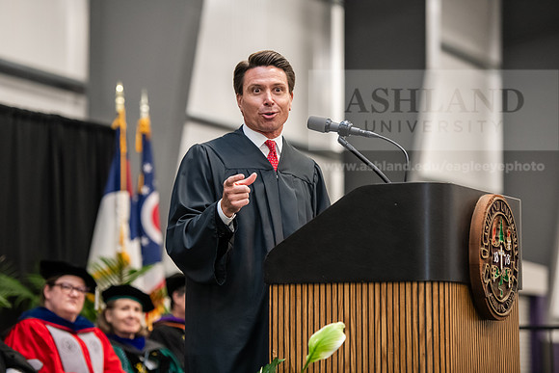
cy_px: 186
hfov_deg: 15.8
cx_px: 280
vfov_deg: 10.6
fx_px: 2019
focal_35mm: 130
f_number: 3.2
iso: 3200
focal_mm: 130
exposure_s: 1/200
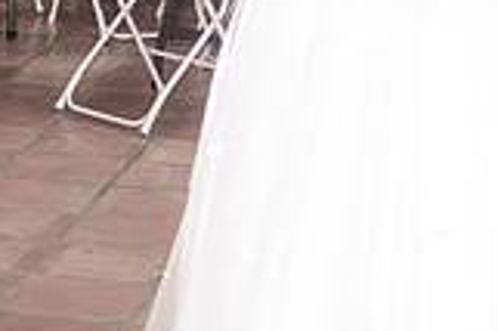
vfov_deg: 7.7
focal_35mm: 173
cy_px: -212
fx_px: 2391
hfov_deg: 11.1
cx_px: -396
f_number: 4
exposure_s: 1/250
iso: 2000
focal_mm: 48
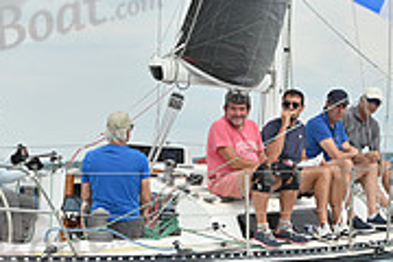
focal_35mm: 226
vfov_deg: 6.1
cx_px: 277
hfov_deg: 9.1
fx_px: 2467
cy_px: 115
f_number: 4.5
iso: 320
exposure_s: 1/3200
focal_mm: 70
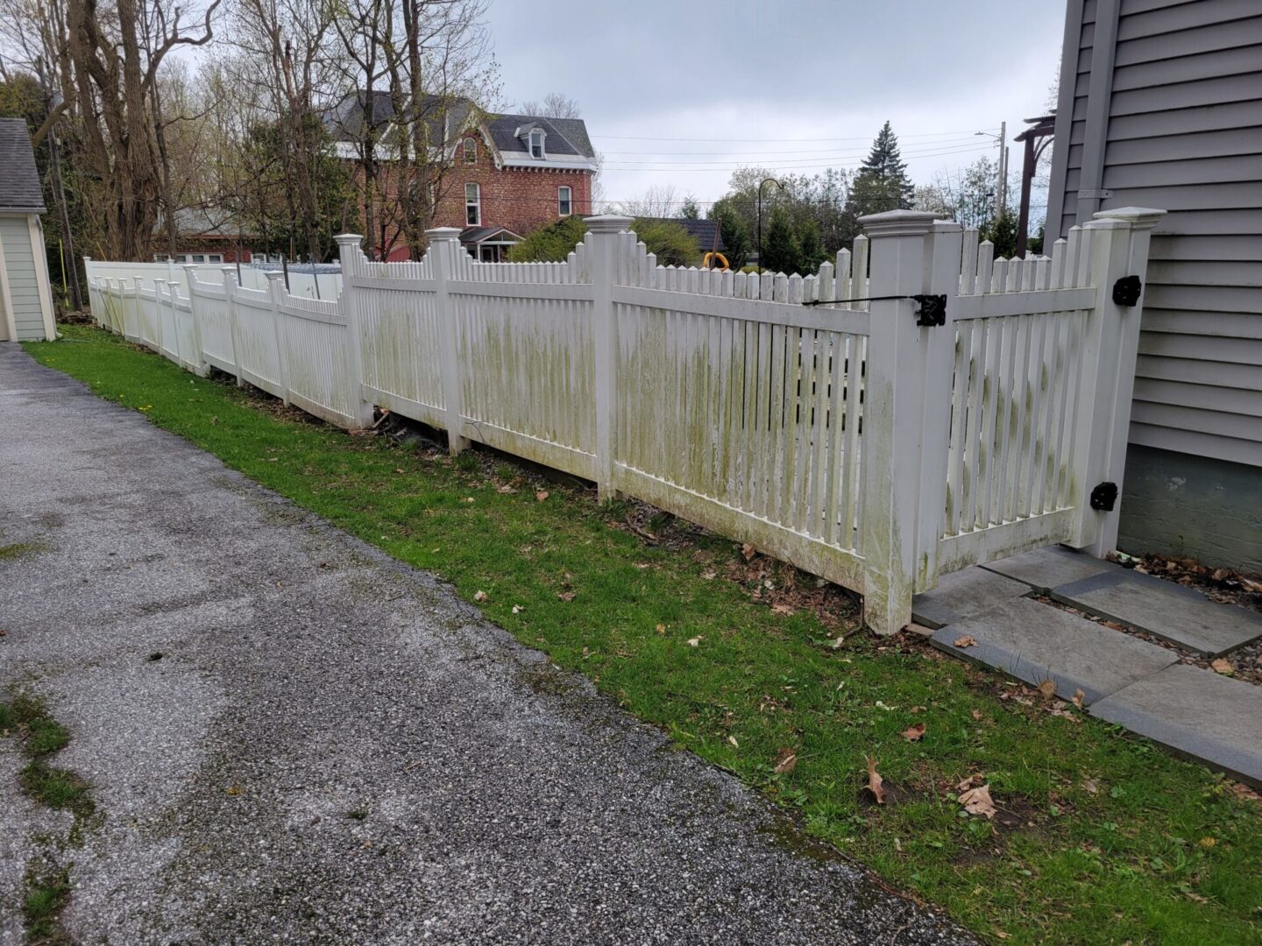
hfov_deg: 67.3
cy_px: 473
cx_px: 631
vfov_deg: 53.1
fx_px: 948
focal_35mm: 26
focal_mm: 5.4
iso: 40
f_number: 1.8
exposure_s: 1/232
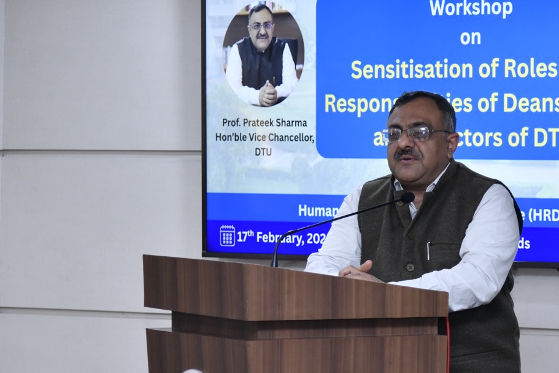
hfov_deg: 13.3
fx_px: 2391
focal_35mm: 154
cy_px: 184
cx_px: 405
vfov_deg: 8.9
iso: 500
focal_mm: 85
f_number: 4
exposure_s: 1/125
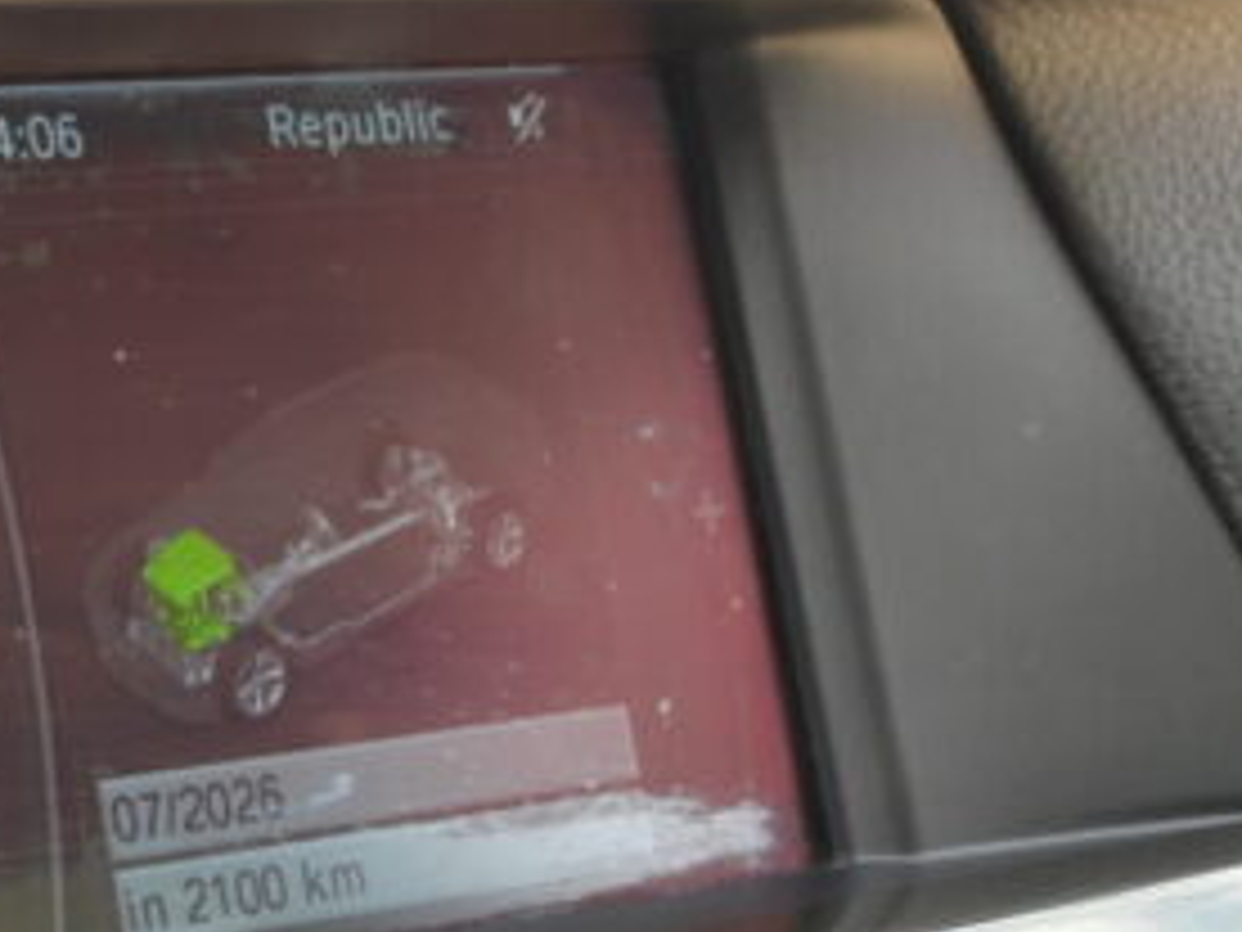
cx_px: -338
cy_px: 603
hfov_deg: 18.7
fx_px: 3516
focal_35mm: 98
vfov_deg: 15.1
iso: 100
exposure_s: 1/50
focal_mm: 6.8
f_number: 3.2
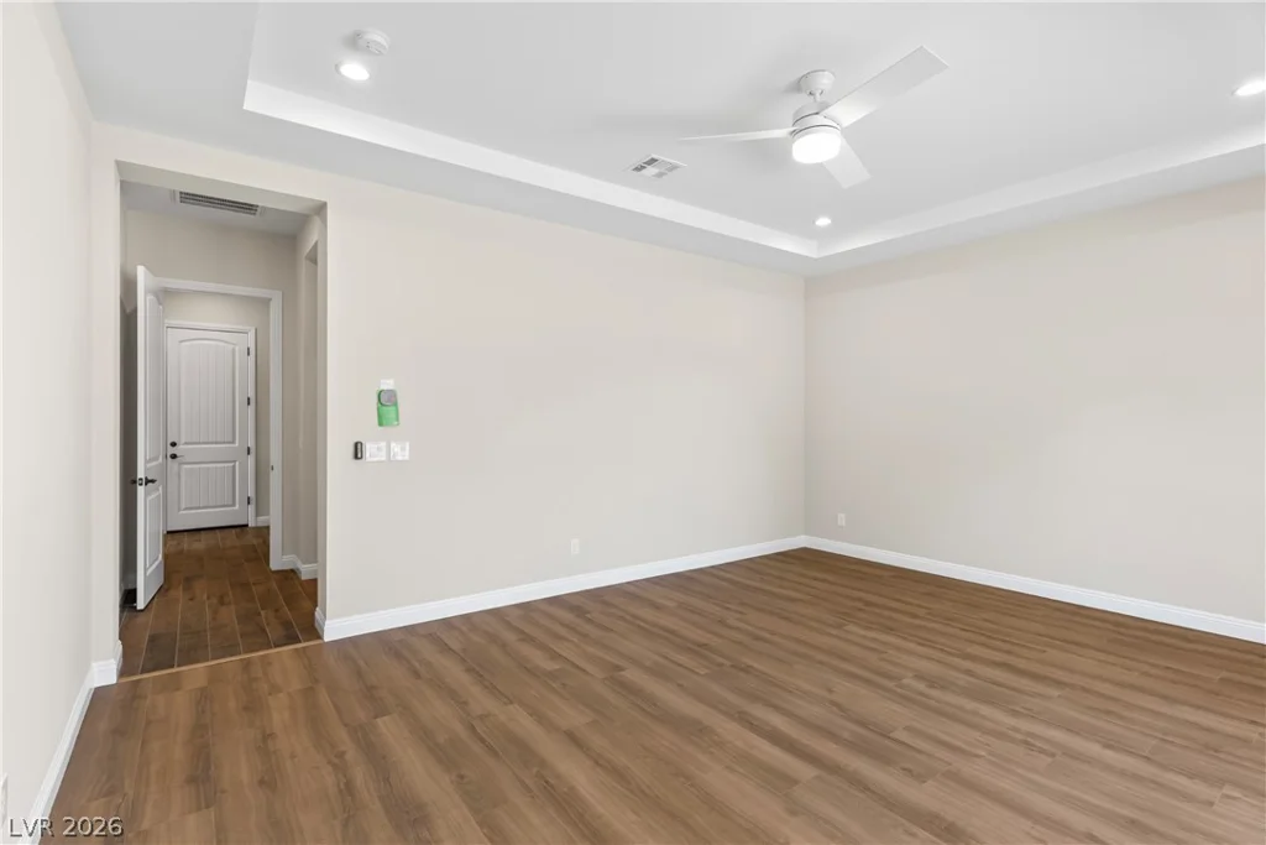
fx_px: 598
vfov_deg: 70.5
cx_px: 633
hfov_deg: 93.3
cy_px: 422
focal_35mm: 17
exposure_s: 1/1.67
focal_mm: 17
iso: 400
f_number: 8
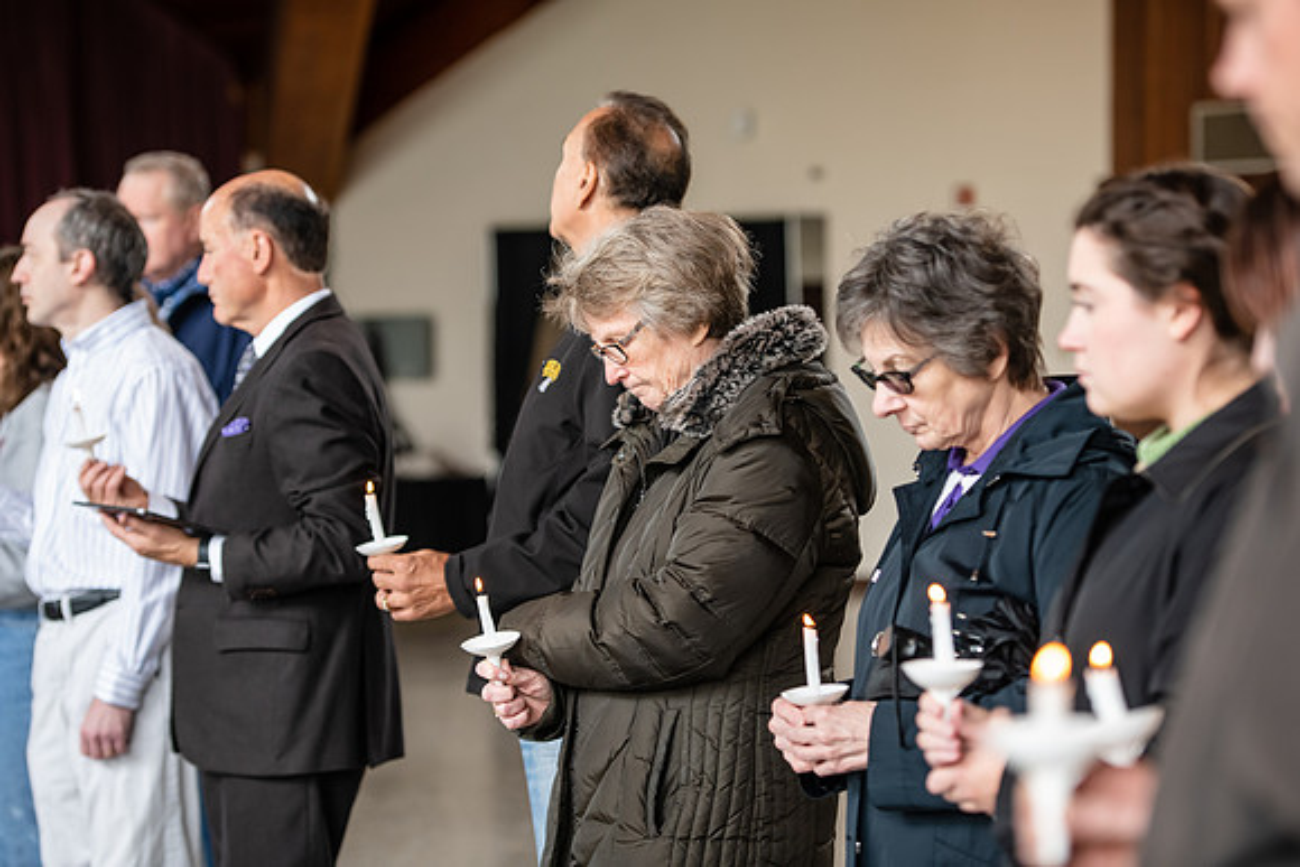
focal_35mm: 100
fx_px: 3612
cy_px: 434
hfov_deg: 20.4
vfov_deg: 13.7
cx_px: 650
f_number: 3.2
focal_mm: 100
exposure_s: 1/200
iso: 800
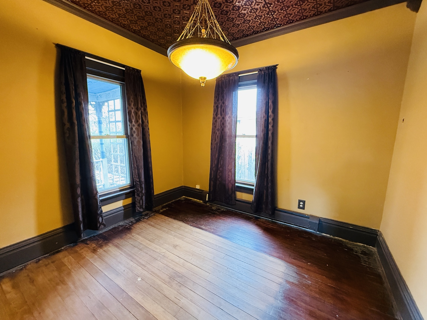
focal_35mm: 14
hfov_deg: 102.1
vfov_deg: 85.7
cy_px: 160
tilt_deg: -8.6
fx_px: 173
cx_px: 214
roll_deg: +1.7
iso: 640
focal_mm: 2.22
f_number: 2.2
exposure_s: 1/60
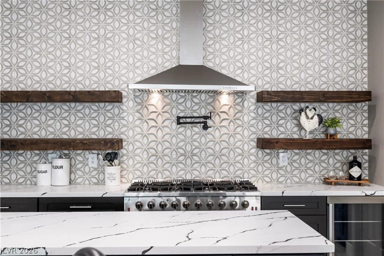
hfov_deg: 46.4
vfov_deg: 31.9
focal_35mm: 42
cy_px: 128
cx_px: 192
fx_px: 448
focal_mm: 28
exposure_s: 1/20
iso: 400
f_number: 9
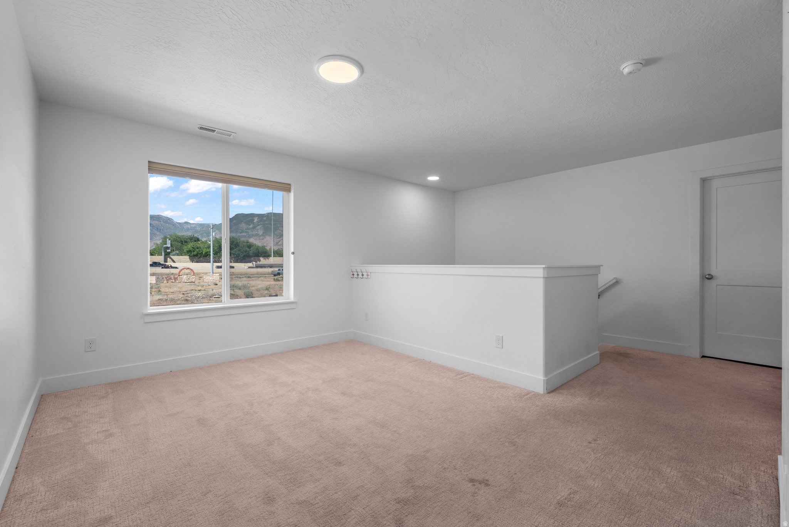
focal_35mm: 16
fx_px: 340
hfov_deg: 98.5
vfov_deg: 75.5
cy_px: 264
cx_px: 394
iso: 500
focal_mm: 15.5
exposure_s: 1/8
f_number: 8
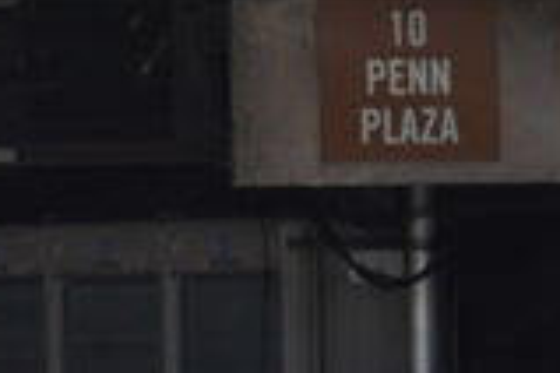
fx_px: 11432
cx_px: -387
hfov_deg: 2.8
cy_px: 377
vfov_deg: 1.9
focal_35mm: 735
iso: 400
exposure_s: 1/500
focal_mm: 114
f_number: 7.1
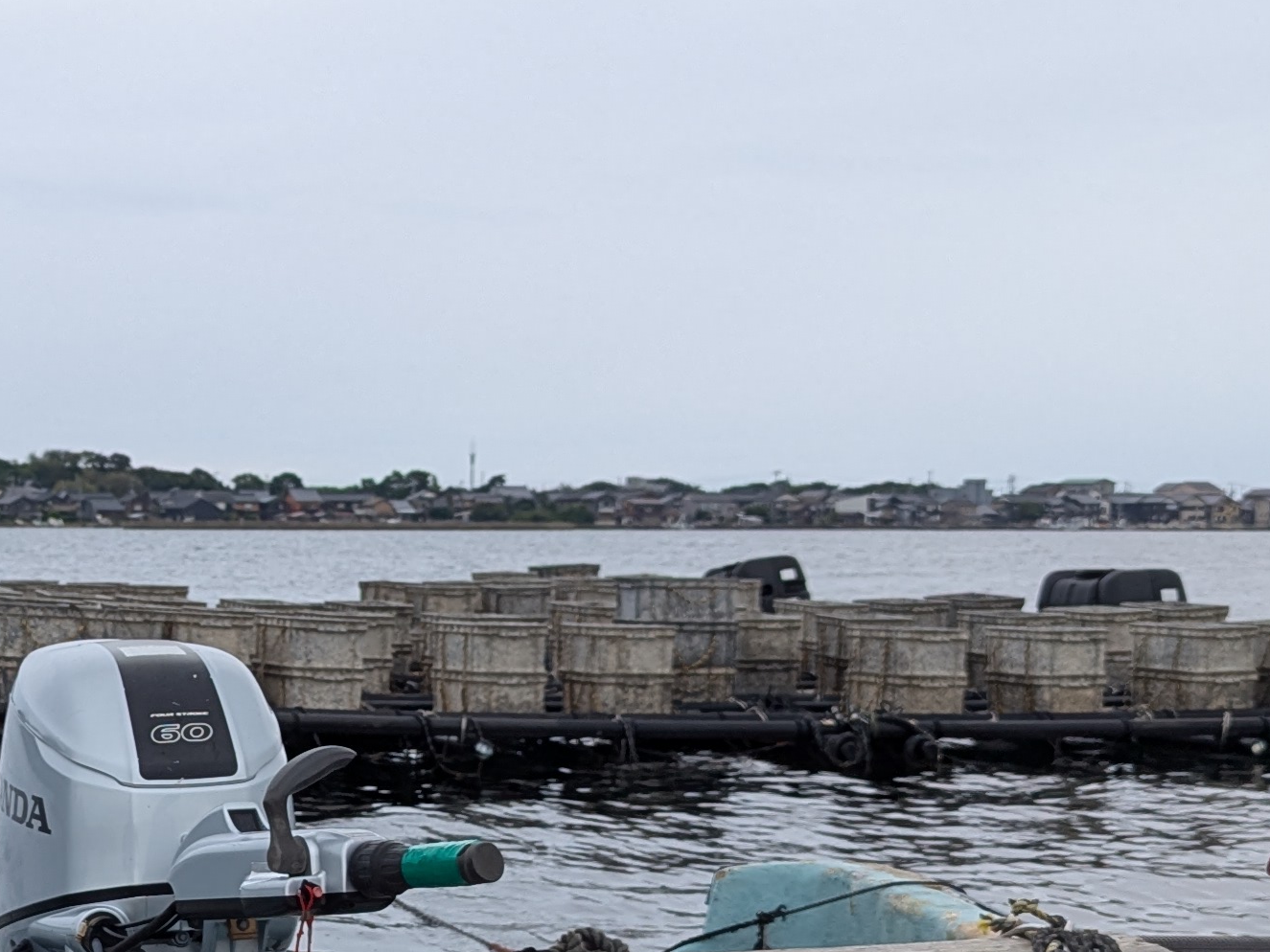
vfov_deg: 19.7
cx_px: 187
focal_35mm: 74
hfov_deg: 25.7
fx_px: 2715
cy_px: 776
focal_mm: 6.81
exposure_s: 1/1088
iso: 46
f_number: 1.85
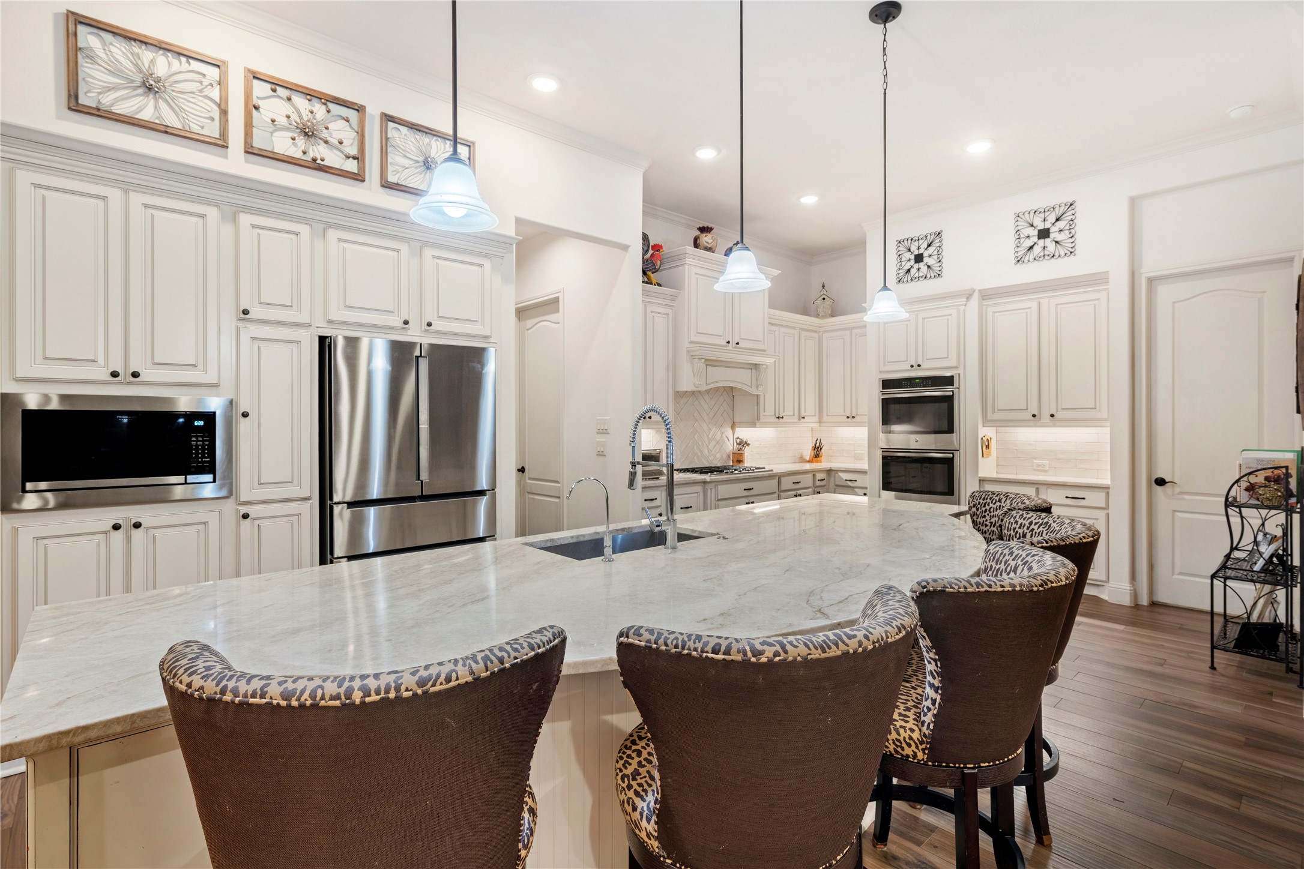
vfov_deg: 70.4
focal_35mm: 17
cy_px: 434
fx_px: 616
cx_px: 652
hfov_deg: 93.3
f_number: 8
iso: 200
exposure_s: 1/5
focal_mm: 17
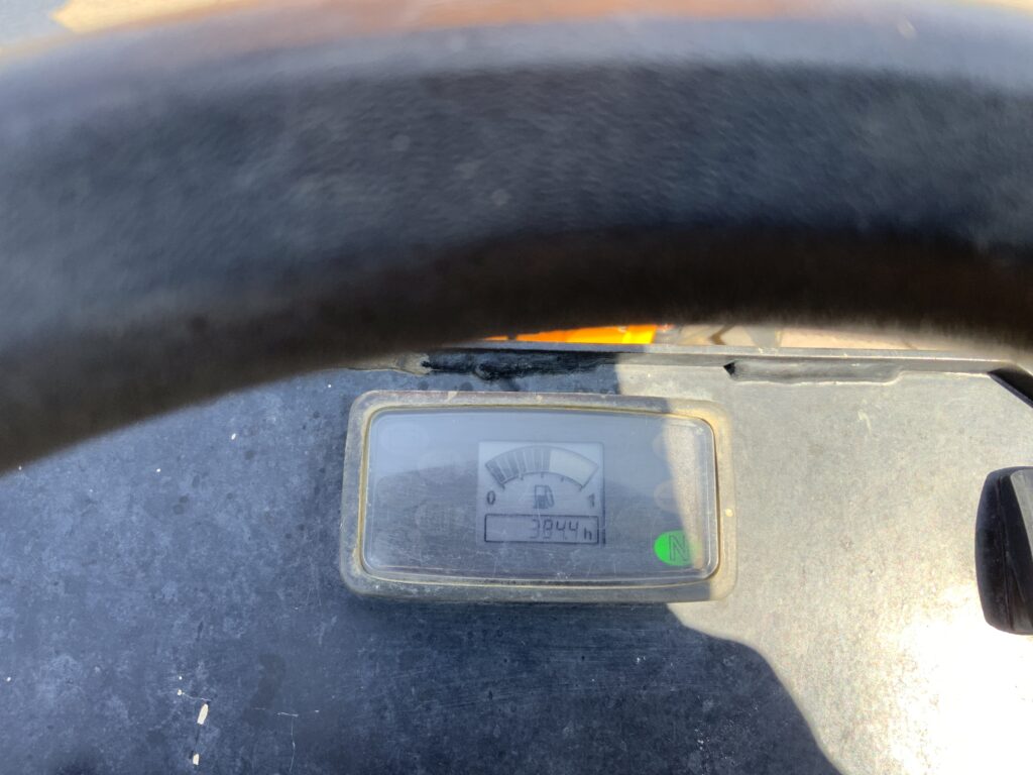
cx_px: 516
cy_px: 388
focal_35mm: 29
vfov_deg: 48.2
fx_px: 865
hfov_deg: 61.7
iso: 16
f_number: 1.8
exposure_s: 1/175
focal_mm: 3
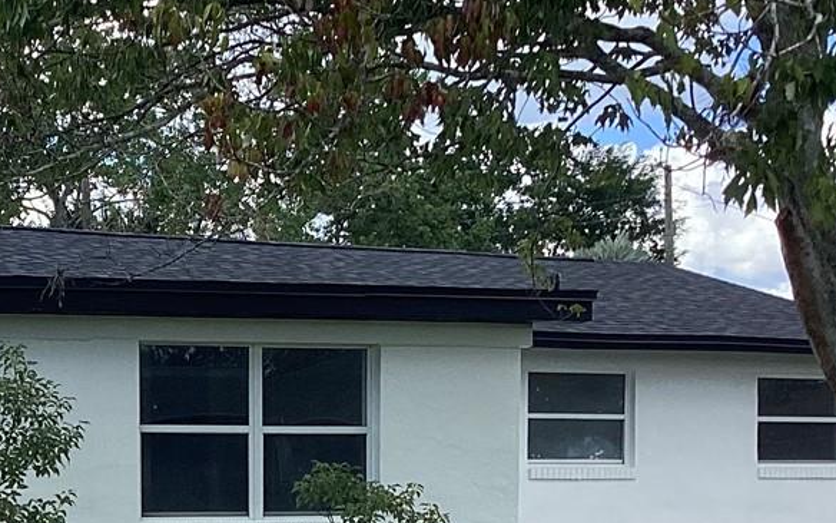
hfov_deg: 22.2
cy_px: 529
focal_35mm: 90
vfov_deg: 14.3
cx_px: 10
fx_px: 2051
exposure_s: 1/727
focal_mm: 3.3
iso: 25
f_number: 2.4
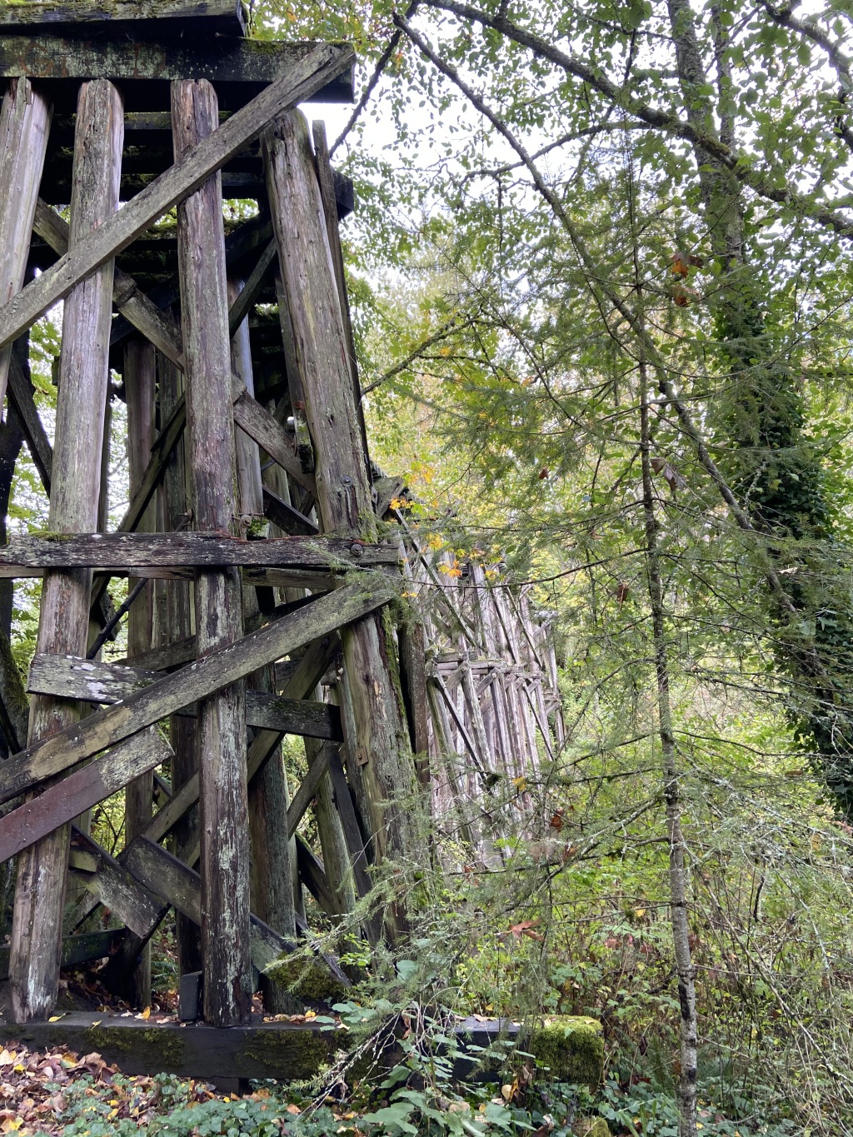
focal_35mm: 26
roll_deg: +0.7
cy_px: 568
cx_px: 426
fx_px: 854
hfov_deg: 53.1
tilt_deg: +10.7
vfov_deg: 67.3
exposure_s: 1/121
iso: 100
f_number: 1.8
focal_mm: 4.25
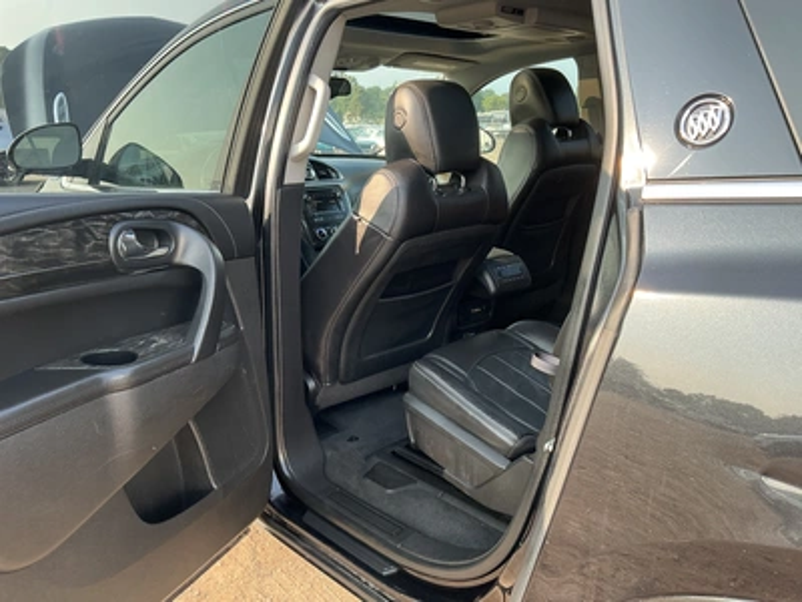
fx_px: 649
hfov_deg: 63.4
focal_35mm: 28
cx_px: 401
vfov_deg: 49.7
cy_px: 301
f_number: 1.8
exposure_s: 1/154
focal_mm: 3
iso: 32
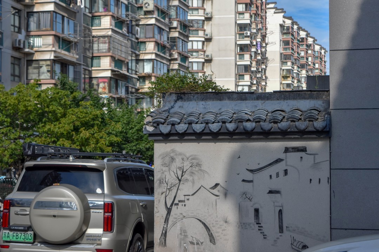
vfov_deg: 16.6
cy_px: 126
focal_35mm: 82
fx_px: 868
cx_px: 190
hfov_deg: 24.6
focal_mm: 55
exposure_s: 1/1500
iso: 400
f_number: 6.7
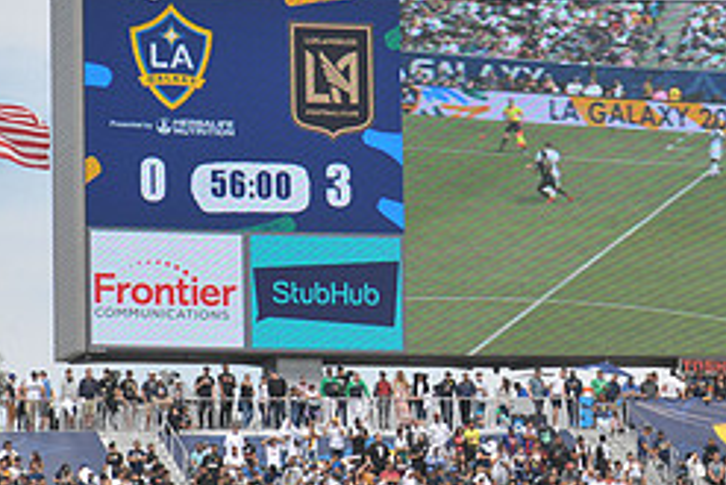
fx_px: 5206
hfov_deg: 7.9
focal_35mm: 258
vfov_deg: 5.3
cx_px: 688
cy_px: 153
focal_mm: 110
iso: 320
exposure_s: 1/500
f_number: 11
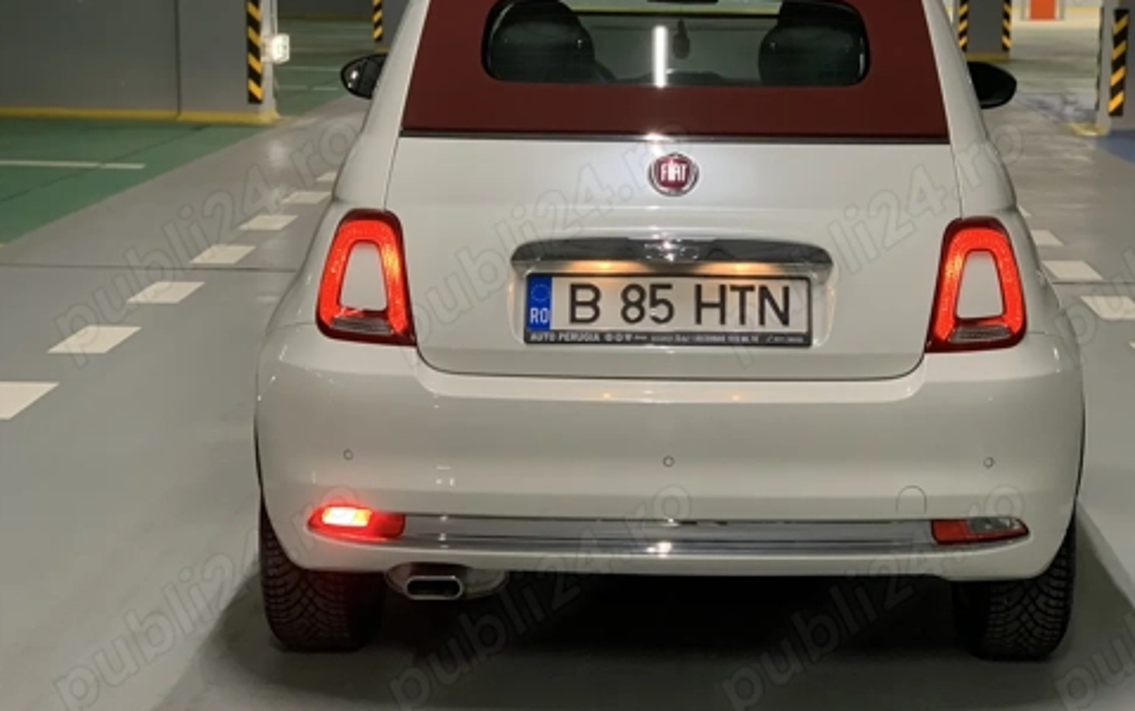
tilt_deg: -8.5
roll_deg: -1.6
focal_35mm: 69
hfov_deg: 29.7
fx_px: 2136
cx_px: 704
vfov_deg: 18.9
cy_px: 261
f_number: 2.4
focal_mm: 6
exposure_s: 1/50
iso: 125
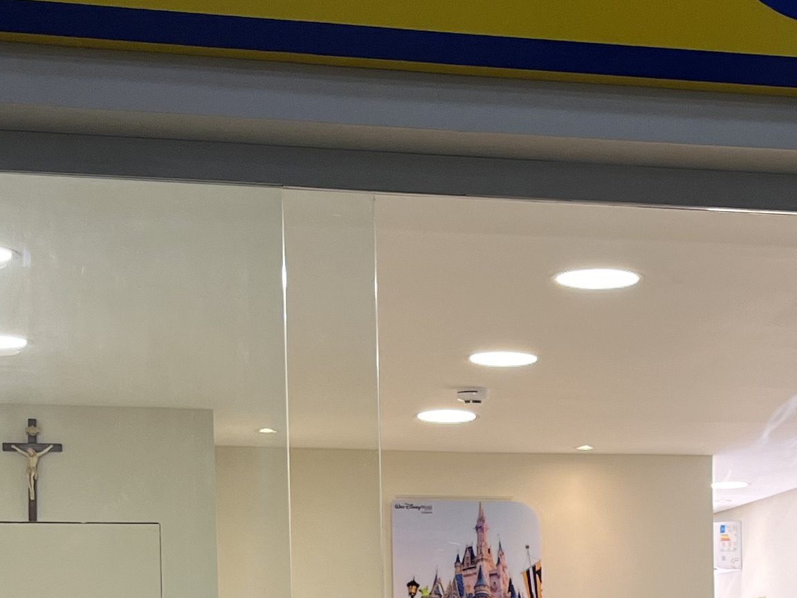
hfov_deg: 21.1
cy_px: 671
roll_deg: +0.5
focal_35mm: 91
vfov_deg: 15.8
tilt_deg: +0.4
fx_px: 2095
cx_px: 697
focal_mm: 5.1
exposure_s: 1/120
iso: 100
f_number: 1.6
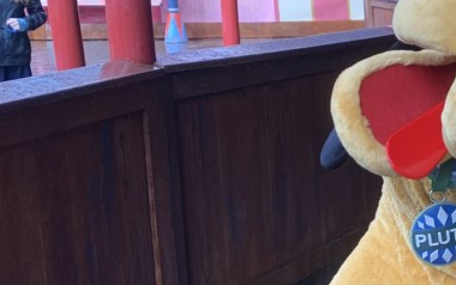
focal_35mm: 87
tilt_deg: -12.6
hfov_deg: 22.7
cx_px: 480
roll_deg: +1.1
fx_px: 1082
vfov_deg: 15.0
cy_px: 205
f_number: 1.8
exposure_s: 1/121
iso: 50
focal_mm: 4.25
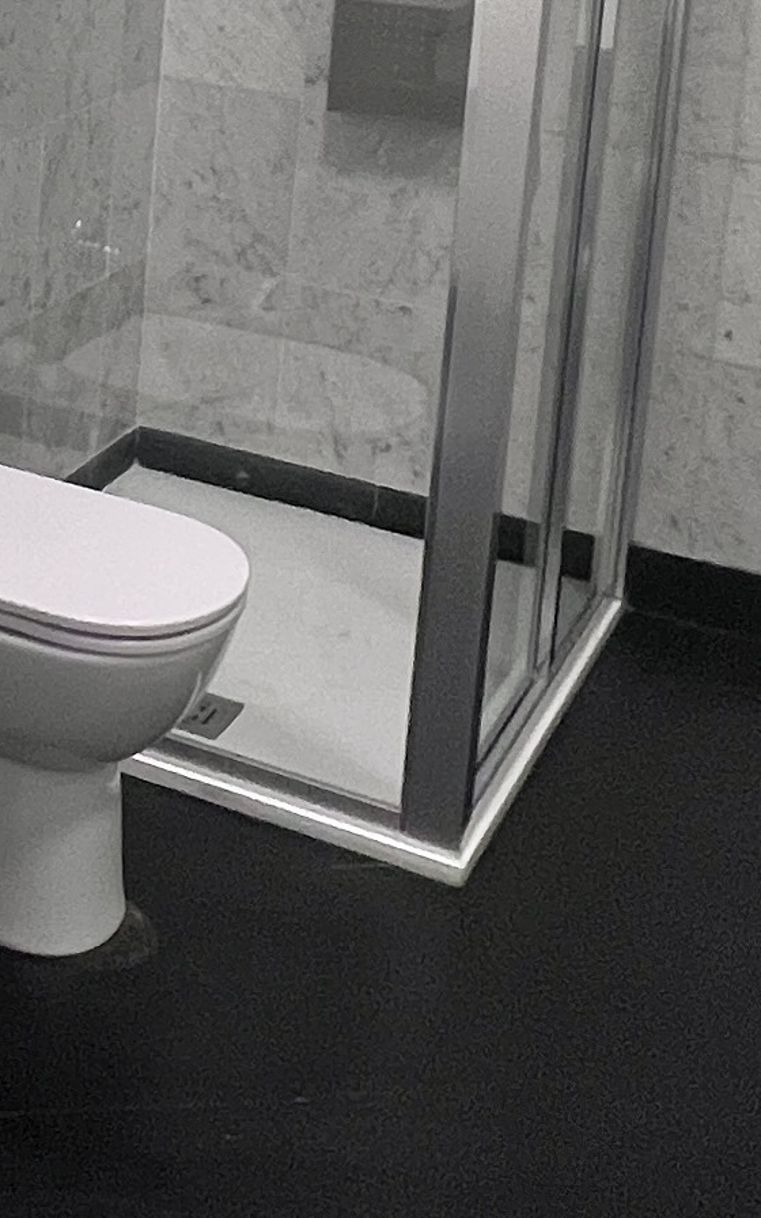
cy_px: -44
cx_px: -575
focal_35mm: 62
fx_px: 2057
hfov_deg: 17.4
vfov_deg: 30.3
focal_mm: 1.57
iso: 200
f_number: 1.8
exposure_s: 1/100
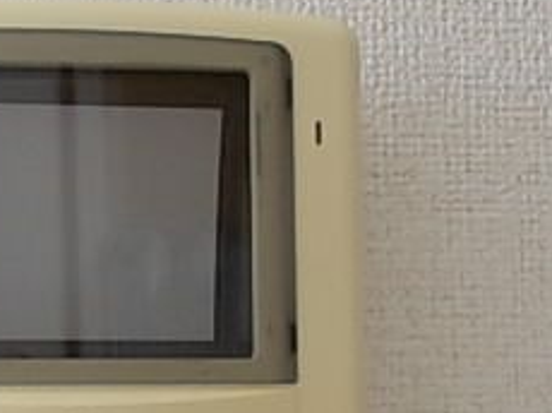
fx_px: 1243
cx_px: 79
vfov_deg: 18.3
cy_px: 425
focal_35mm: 78
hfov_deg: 24.5
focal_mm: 4
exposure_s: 1/25
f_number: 2.7
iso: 160
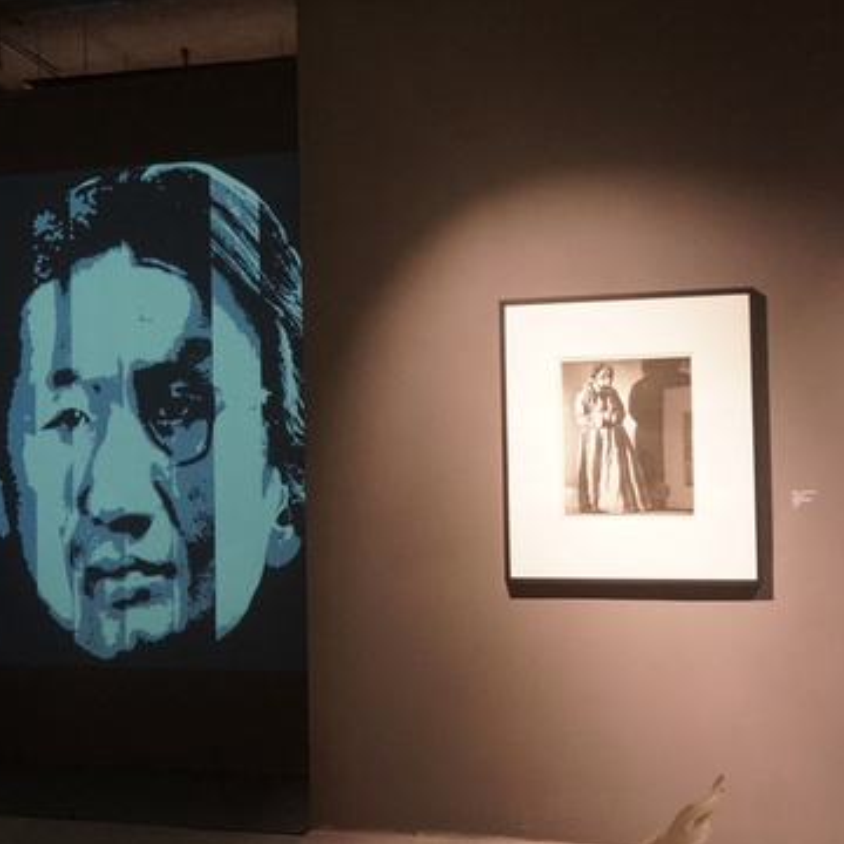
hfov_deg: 34.3
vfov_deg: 34.9
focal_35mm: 49
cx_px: 232
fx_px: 1342
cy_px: 423
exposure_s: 1/50
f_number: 4.5
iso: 3200
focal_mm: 25
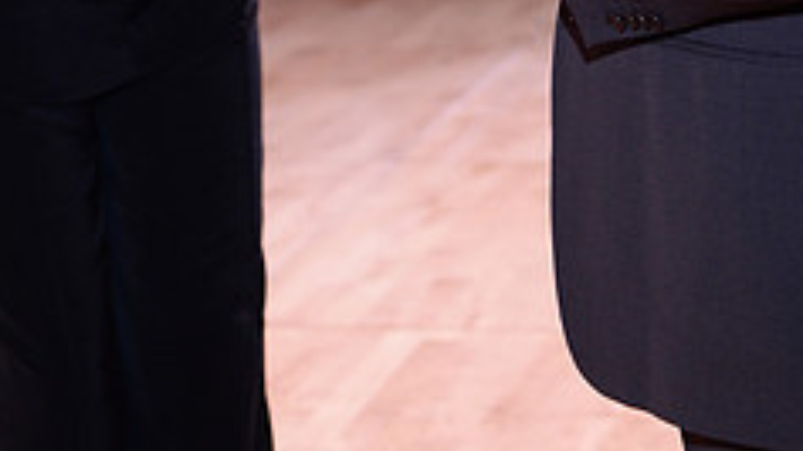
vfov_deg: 7.3
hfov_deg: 13.5
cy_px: -465
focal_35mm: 159
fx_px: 3384
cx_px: 368
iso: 1250
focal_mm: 62
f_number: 4.5
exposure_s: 1/250
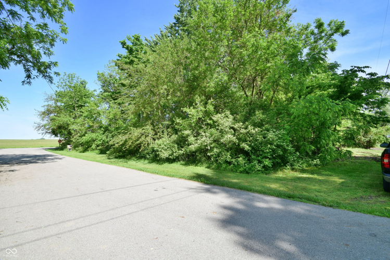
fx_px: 163
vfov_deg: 77.4
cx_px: 195
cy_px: 130
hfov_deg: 100.4
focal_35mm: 15
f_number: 10
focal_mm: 10
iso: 100
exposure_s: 1/40
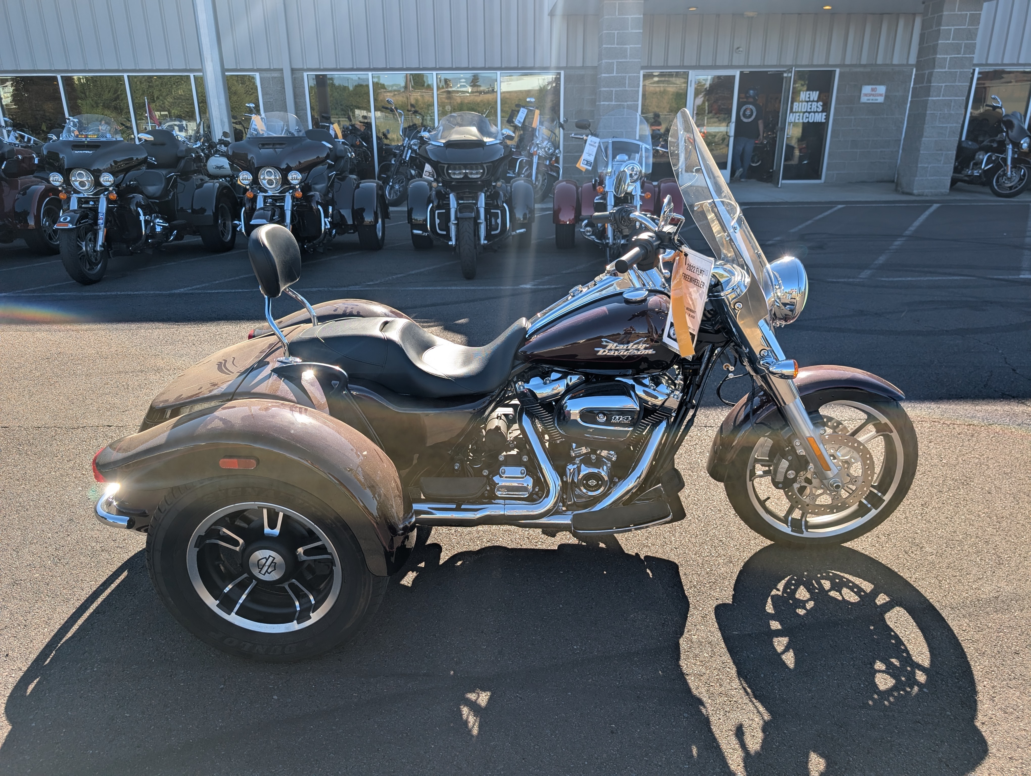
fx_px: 716
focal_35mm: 24
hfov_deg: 71.5
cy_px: 388
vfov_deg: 56.9
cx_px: 516
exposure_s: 1/546
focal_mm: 6.9
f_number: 1.68
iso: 19
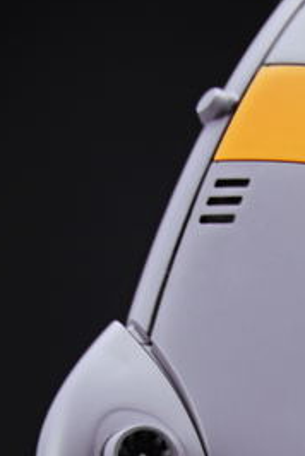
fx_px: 3194
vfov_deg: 7.9
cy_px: 812
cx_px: 584
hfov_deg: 5.4
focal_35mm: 252
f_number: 32
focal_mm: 56
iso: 140
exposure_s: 1/125
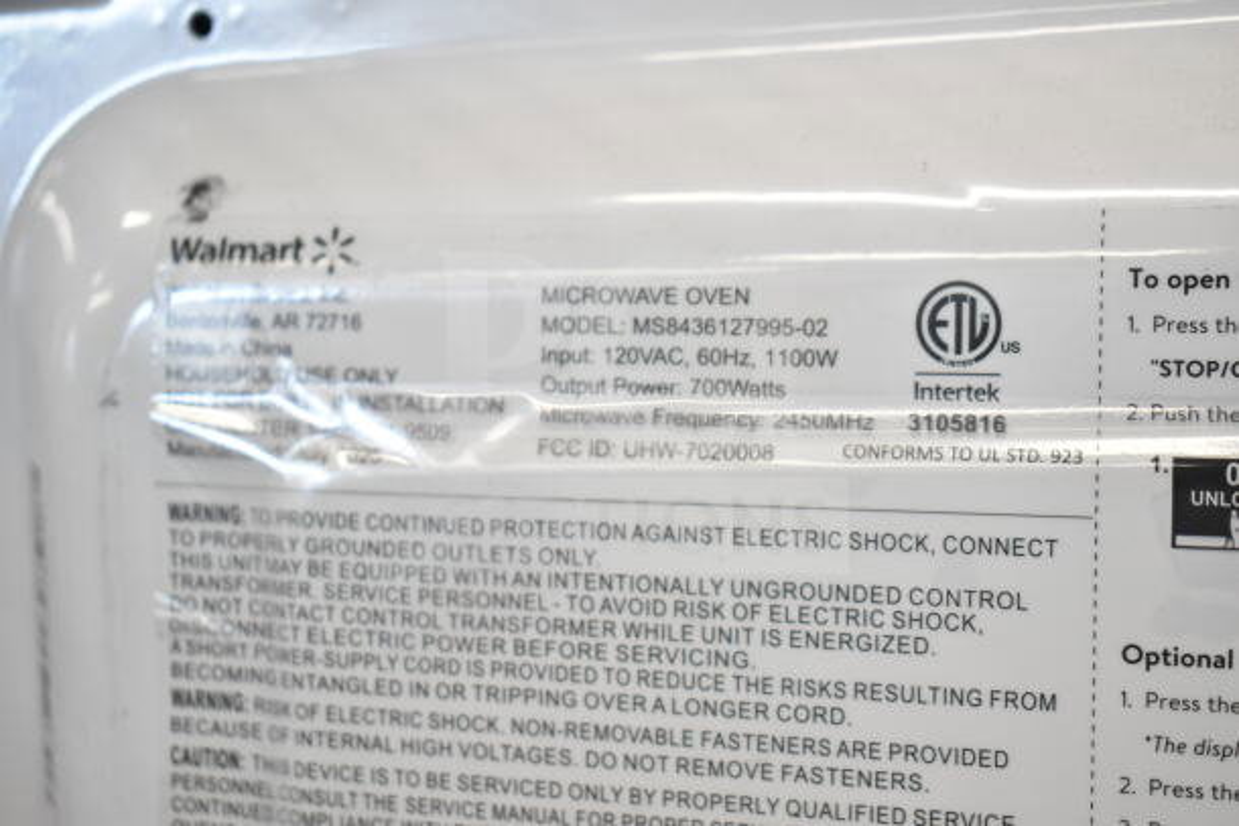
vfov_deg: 22.6
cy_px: 413
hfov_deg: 33.4
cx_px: 620
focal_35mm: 60
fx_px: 2065
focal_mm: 40
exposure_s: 1/80
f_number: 4.8
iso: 1600
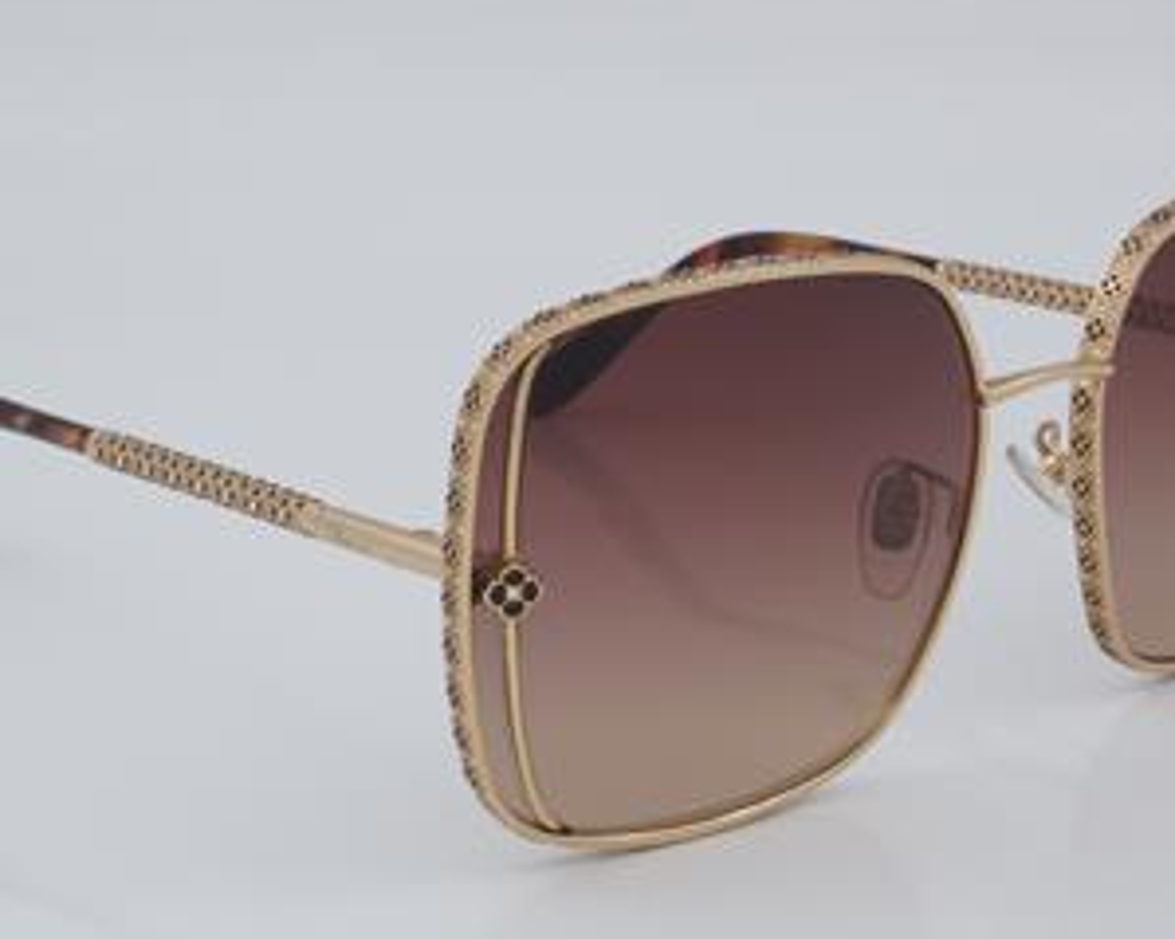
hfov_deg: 20.4
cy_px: 495
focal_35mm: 94
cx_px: 660
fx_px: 3268
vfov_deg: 16.4
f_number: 32
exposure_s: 1/4
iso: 100
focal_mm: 50
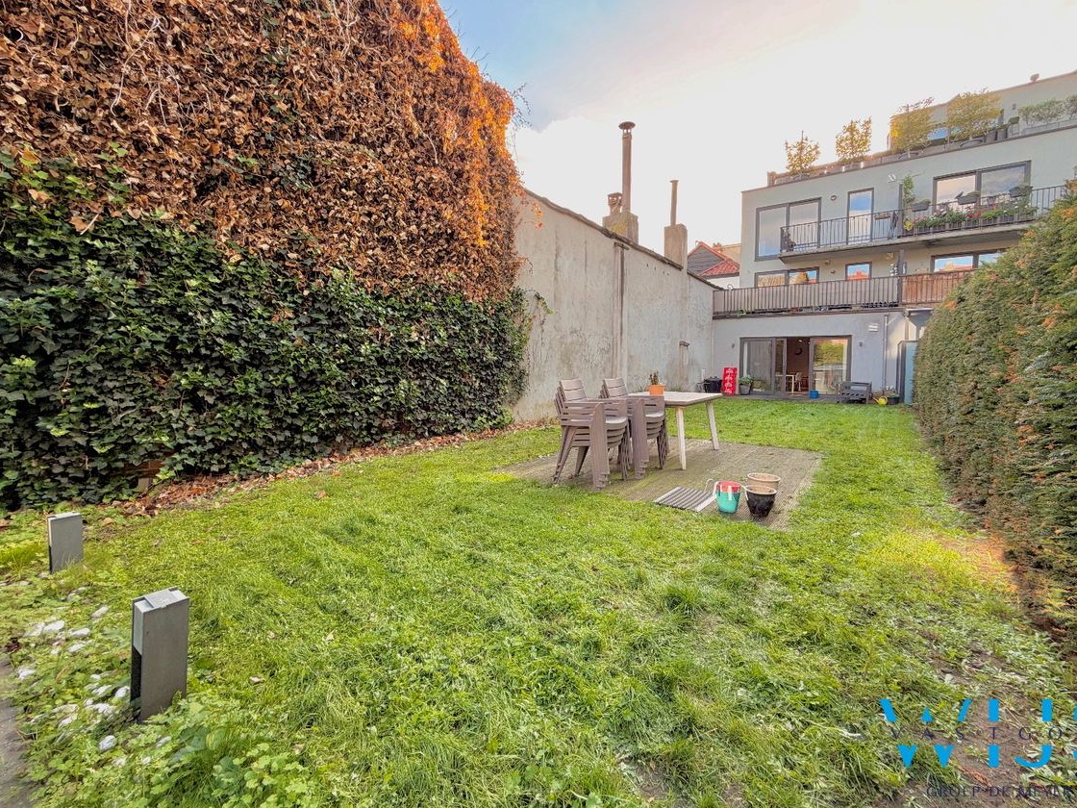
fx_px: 467
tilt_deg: -1.5
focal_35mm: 15
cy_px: 378
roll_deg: -1.0
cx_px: 557
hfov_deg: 98.1
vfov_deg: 81.6
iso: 50
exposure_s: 1/121
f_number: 2.2
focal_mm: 2.22
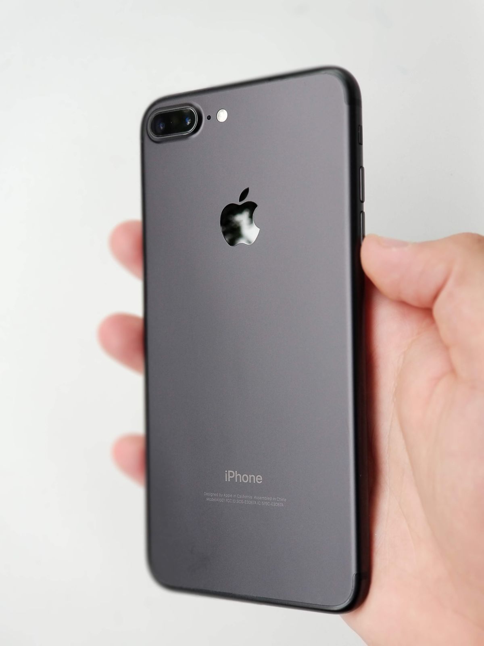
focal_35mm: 52
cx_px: 242
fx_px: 969
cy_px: 323
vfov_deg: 36.8
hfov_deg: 28.0
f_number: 2.4
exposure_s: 1/60
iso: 32
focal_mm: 6
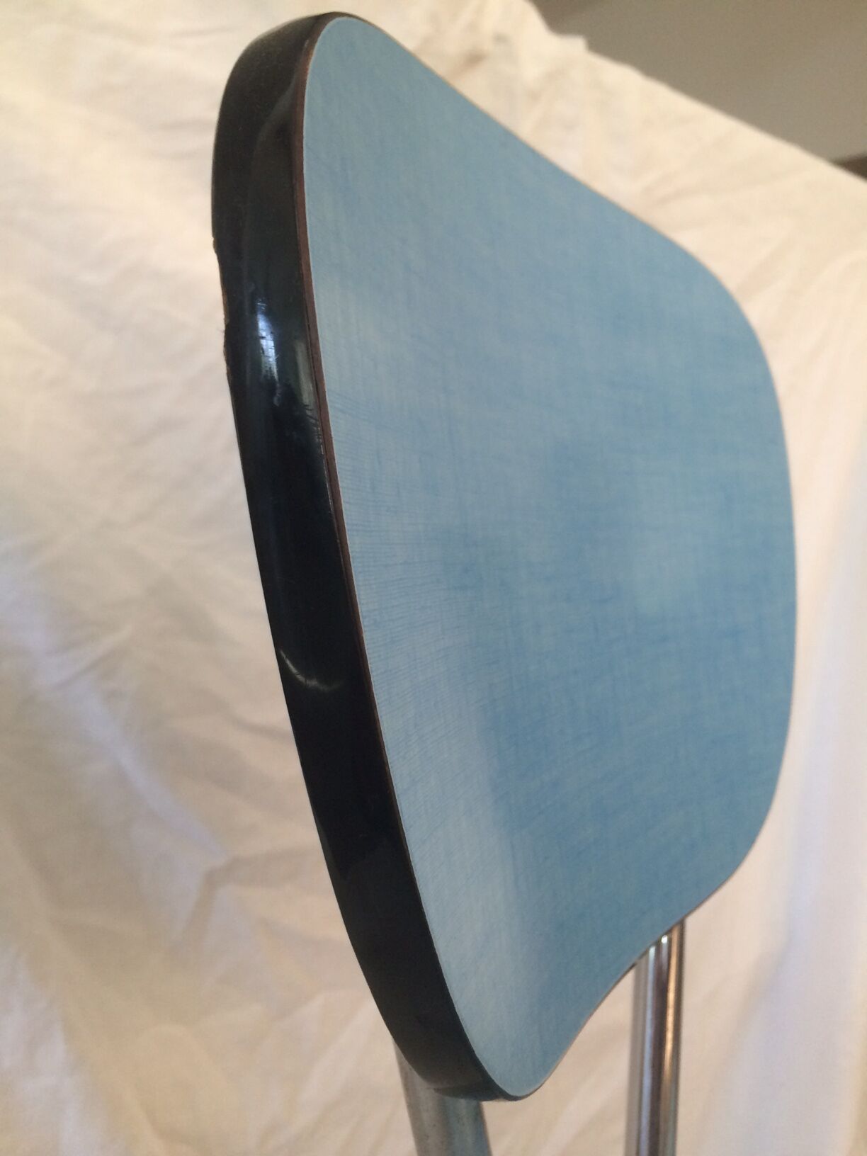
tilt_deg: -7.2
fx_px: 968
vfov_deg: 61.7
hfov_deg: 48.2
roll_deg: -4.3
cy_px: 578
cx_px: 434
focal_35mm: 29
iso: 100
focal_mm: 4.15
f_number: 2.2
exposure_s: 1/33
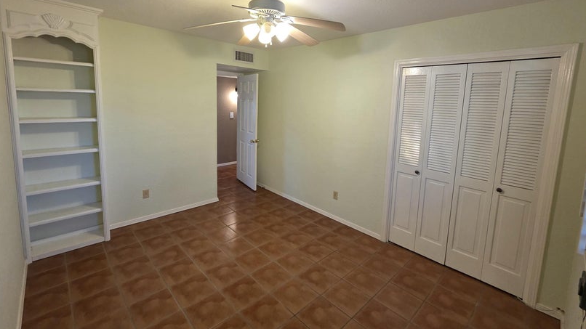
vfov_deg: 69.8
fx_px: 233
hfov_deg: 103.0
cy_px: 132
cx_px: 290
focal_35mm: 15
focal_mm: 2.2
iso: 250
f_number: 2.2
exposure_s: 1/60
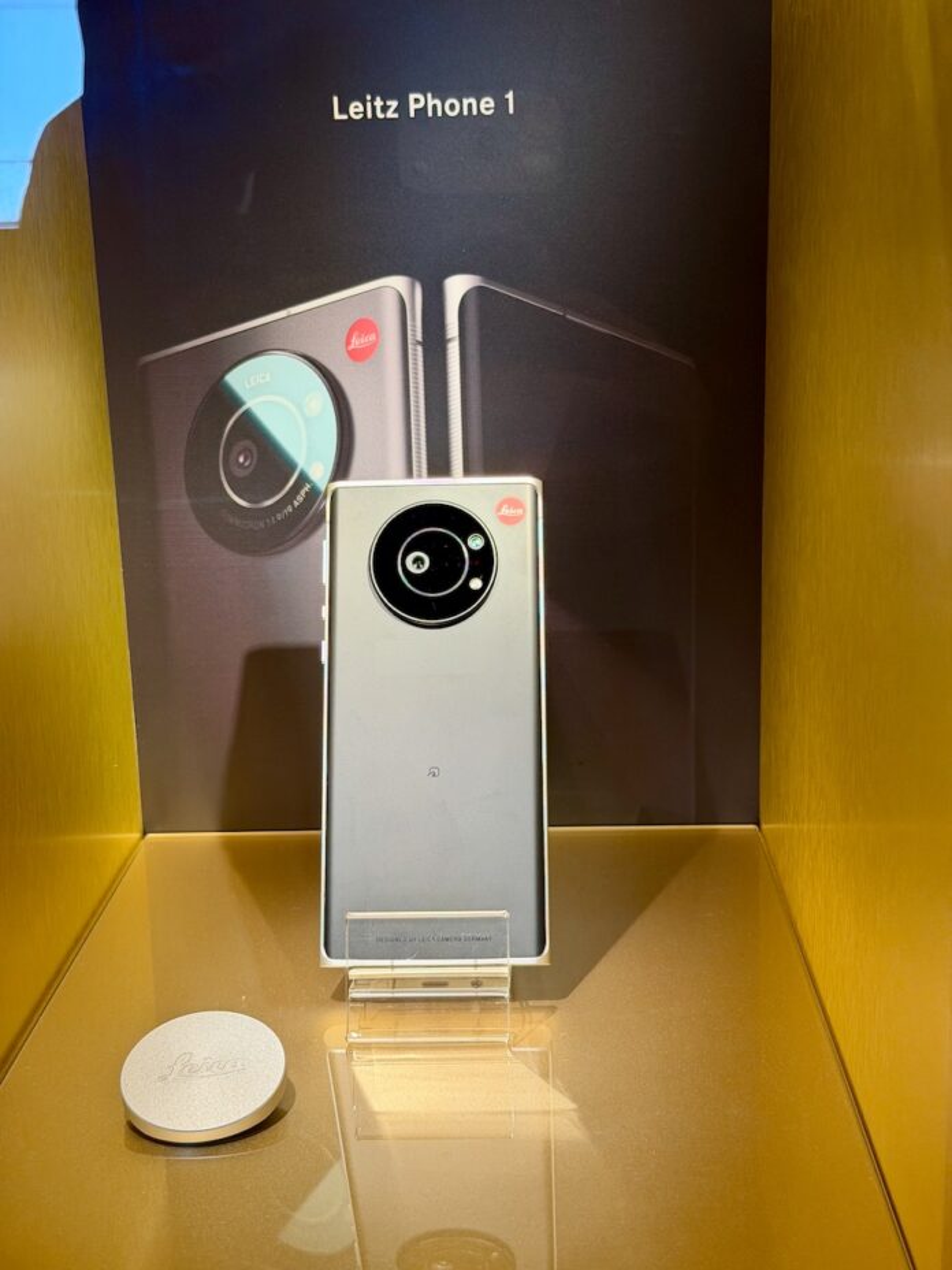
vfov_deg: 39.7
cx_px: 476
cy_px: 635
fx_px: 1760
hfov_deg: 30.3
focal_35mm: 48
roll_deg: +1.5
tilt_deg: -14.3
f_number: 1.78
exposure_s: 1/103
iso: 160
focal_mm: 6.76
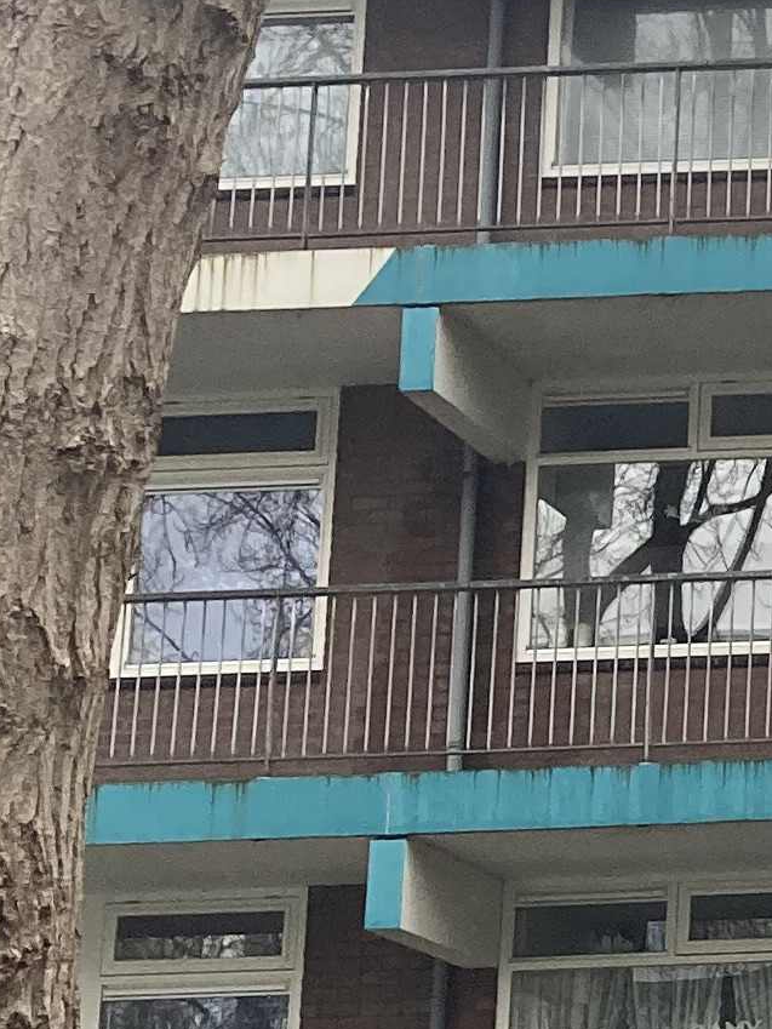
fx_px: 3954
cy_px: 435
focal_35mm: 133
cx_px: 1725
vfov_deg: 14.8
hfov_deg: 10.0
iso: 50
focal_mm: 3.99
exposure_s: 1/121
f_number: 1.8
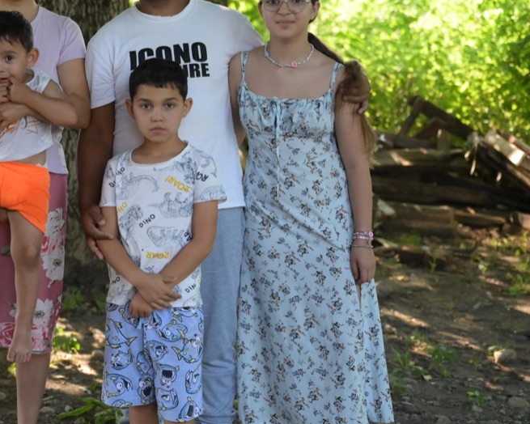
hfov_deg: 23.9
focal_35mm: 79
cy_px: 154
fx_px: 1239
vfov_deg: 19.4
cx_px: 135
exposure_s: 1/5000
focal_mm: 46
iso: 5000
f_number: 2.8
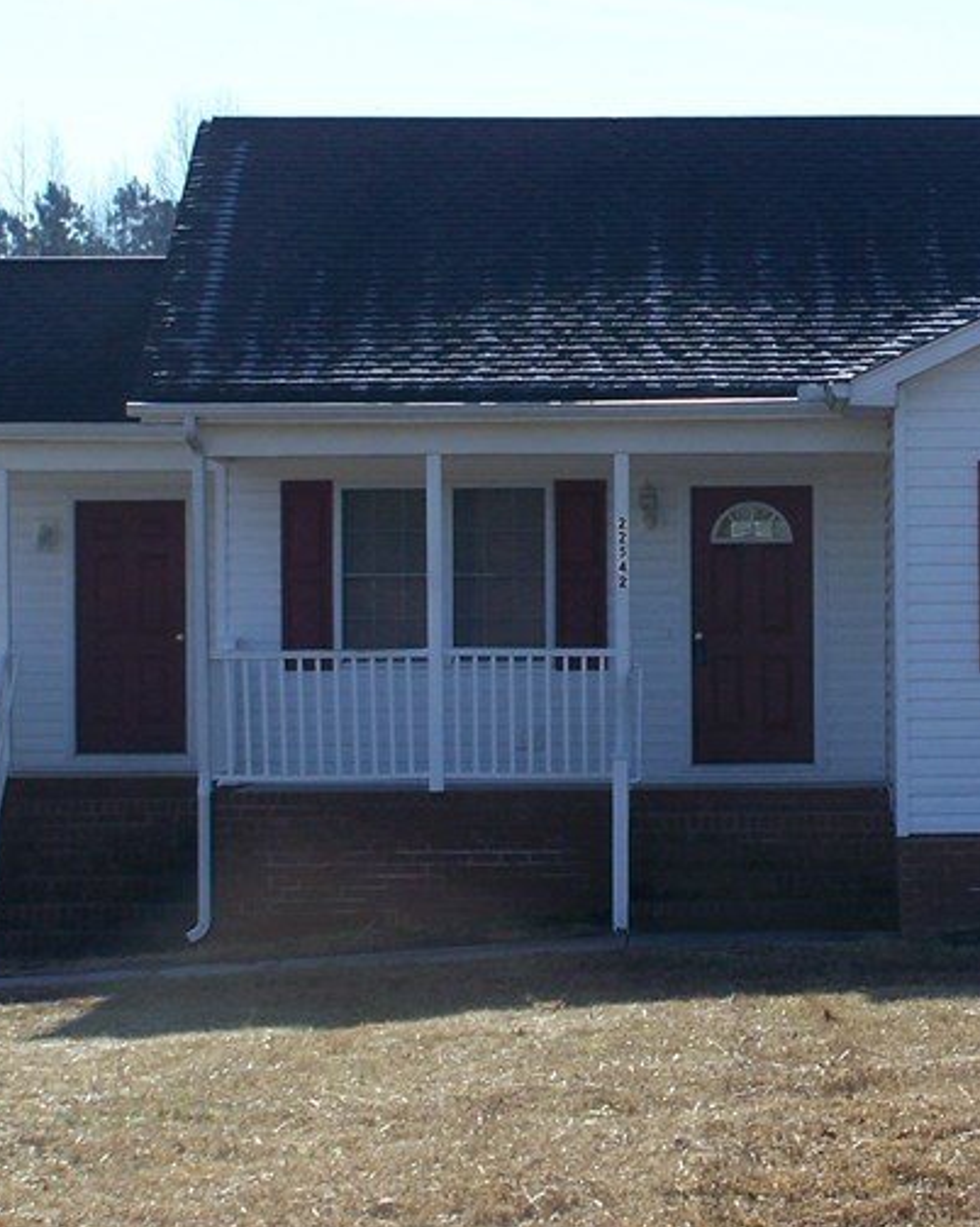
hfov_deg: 9.4
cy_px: 546
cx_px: 1057
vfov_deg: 11.8
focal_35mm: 163
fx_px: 5913
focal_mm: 13.7
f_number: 4.5
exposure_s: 1/640
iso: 80
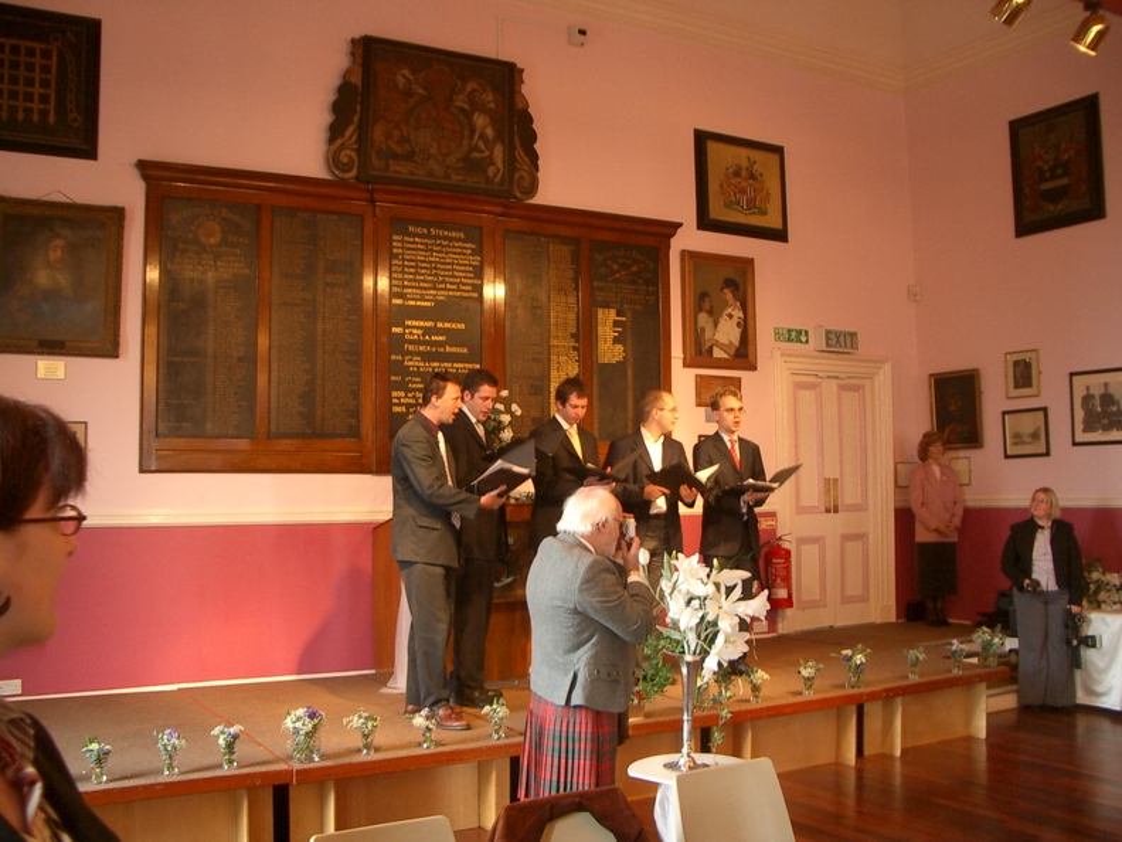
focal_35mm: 35
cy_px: 421
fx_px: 1134
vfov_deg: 40.7
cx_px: 561
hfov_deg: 52.6
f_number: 2.6
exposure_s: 1/8
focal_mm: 5.8
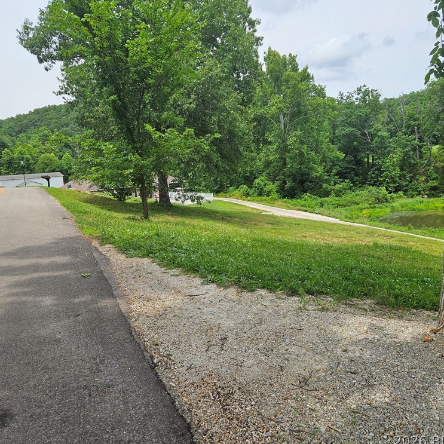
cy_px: 221
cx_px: 250
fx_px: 406
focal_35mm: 28
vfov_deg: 57.3
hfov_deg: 57.1
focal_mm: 5.4
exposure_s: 1/1746
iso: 25
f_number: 1.8
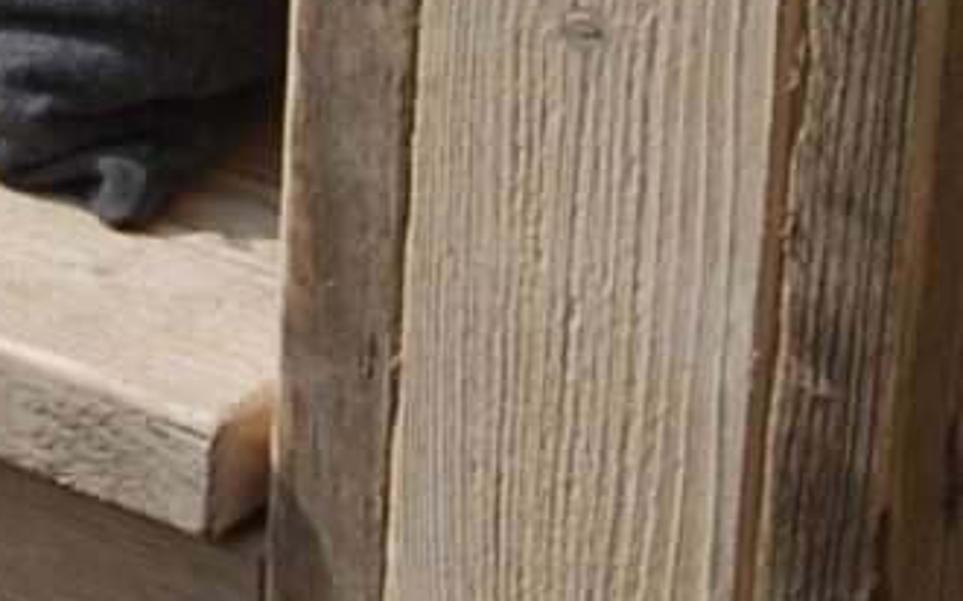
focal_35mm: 214
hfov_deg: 9.3
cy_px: -9
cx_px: -835
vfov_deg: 6.1
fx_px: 5614
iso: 100
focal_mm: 18
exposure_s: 1/250
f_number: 8
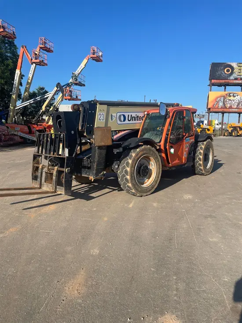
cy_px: 162
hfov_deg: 53.1
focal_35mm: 26
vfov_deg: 67.3
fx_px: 242
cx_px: 121
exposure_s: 1/2882
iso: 32
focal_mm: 4.2
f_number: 1.6
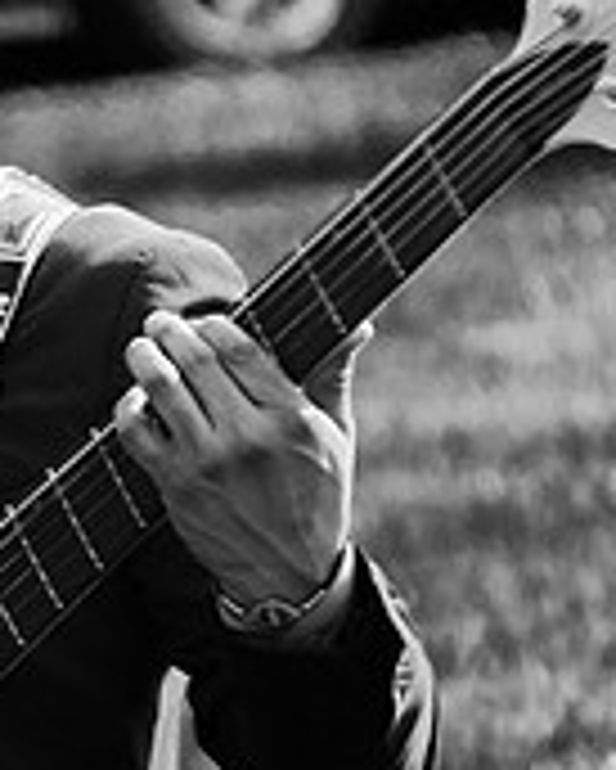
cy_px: 207
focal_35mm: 953
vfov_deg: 2.0
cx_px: -94
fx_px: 21699
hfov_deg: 1.6
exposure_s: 1/640
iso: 200
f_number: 6.3
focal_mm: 200
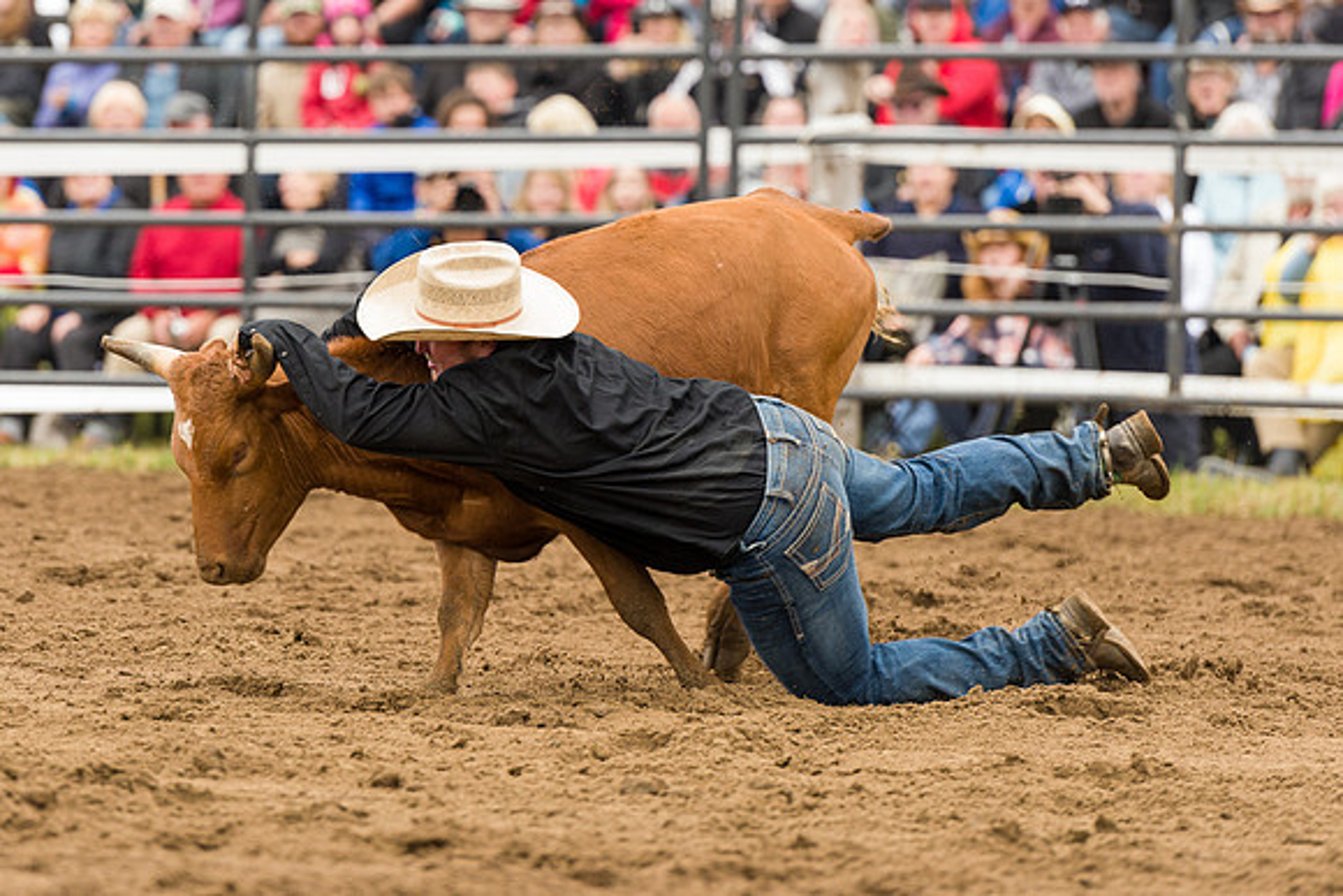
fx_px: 10780
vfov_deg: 4.8
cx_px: 513
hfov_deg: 7.1
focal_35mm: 289
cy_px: 241
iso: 800
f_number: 3.5
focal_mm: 190
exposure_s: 1/500
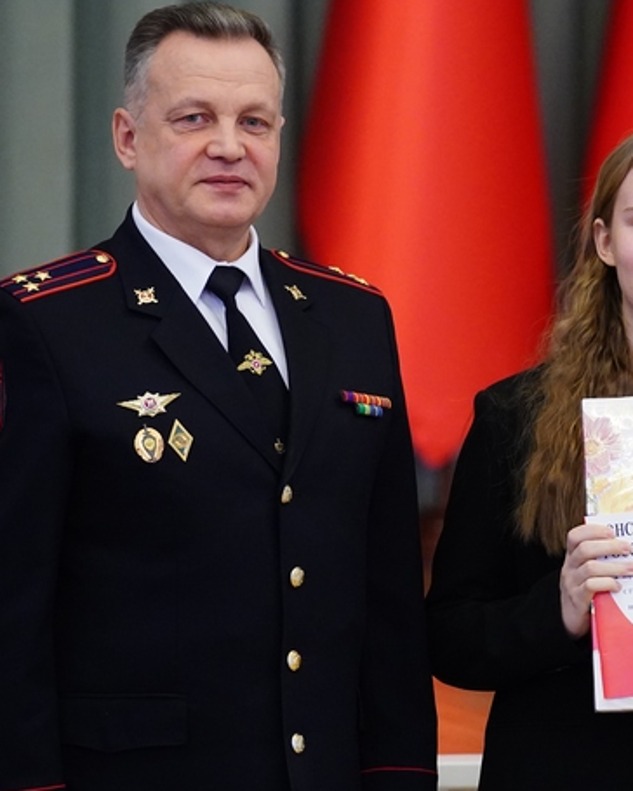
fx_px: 6182
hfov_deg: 5.8
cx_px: 659
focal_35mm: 264
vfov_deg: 7.3
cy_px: 408
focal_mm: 128
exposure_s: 1/320
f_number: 3.2
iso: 5000
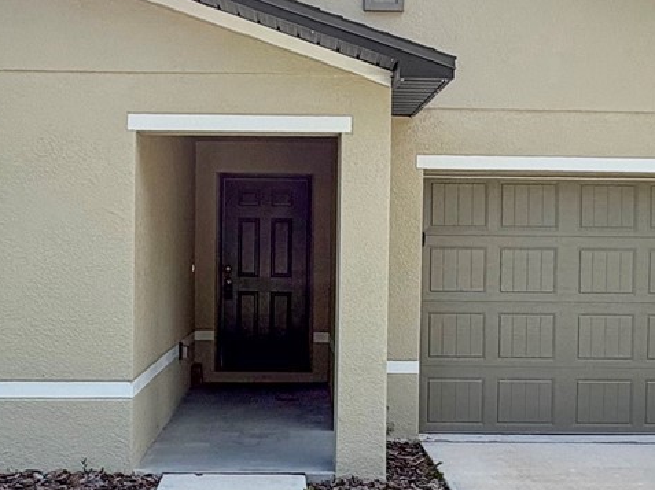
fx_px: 889
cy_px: 275
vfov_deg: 30.8
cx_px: 310
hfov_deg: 40.4
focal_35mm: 47
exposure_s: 1/900
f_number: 2.2
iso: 40
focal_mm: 2.22
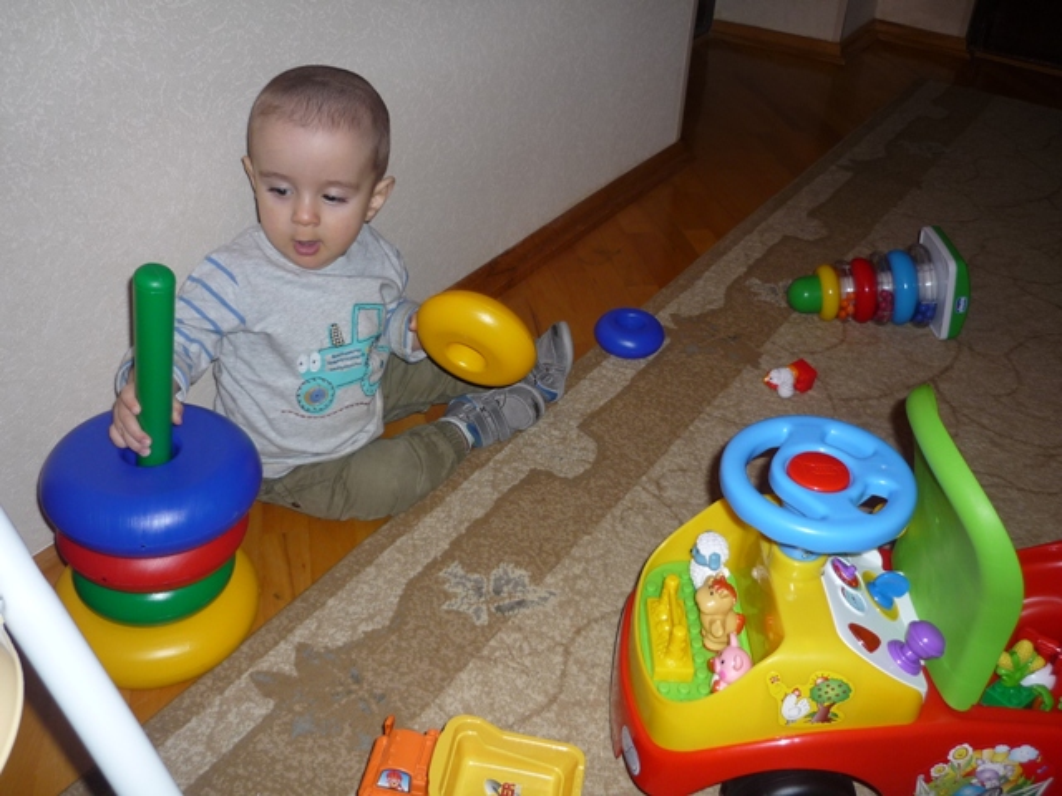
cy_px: 398
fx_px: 1012
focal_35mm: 33
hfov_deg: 55.4
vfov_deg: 42.9
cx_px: 531
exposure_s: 1/30
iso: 100
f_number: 2.8
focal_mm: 5.5
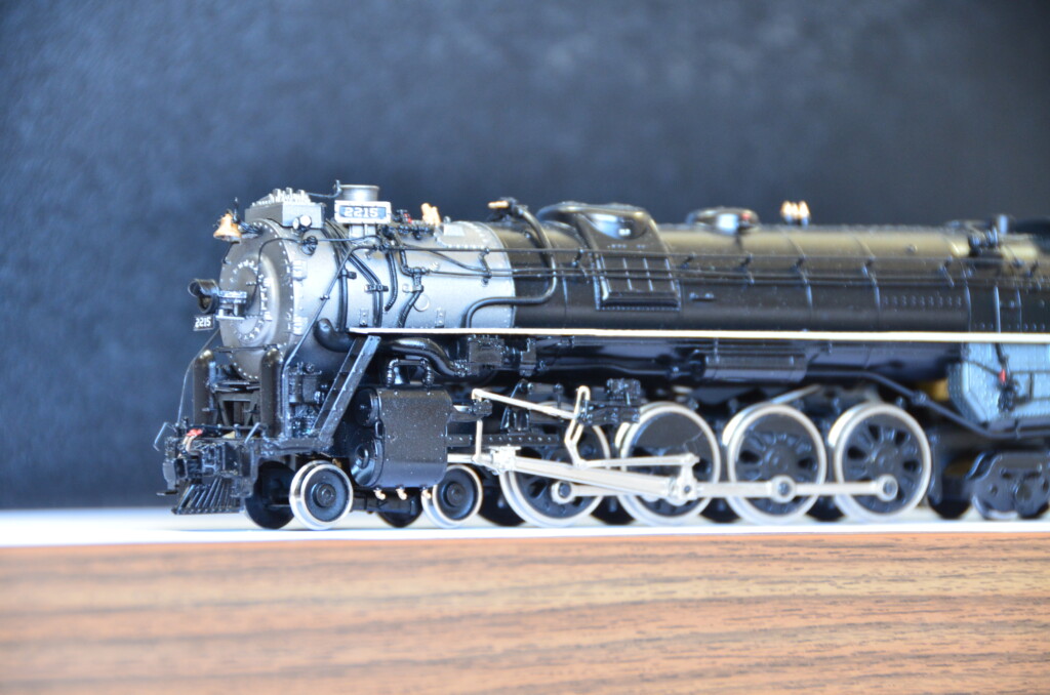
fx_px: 5239
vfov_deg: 7.6
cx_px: 525
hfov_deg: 11.4
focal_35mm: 180
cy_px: 348
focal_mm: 120
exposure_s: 1/13
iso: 800
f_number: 6.3
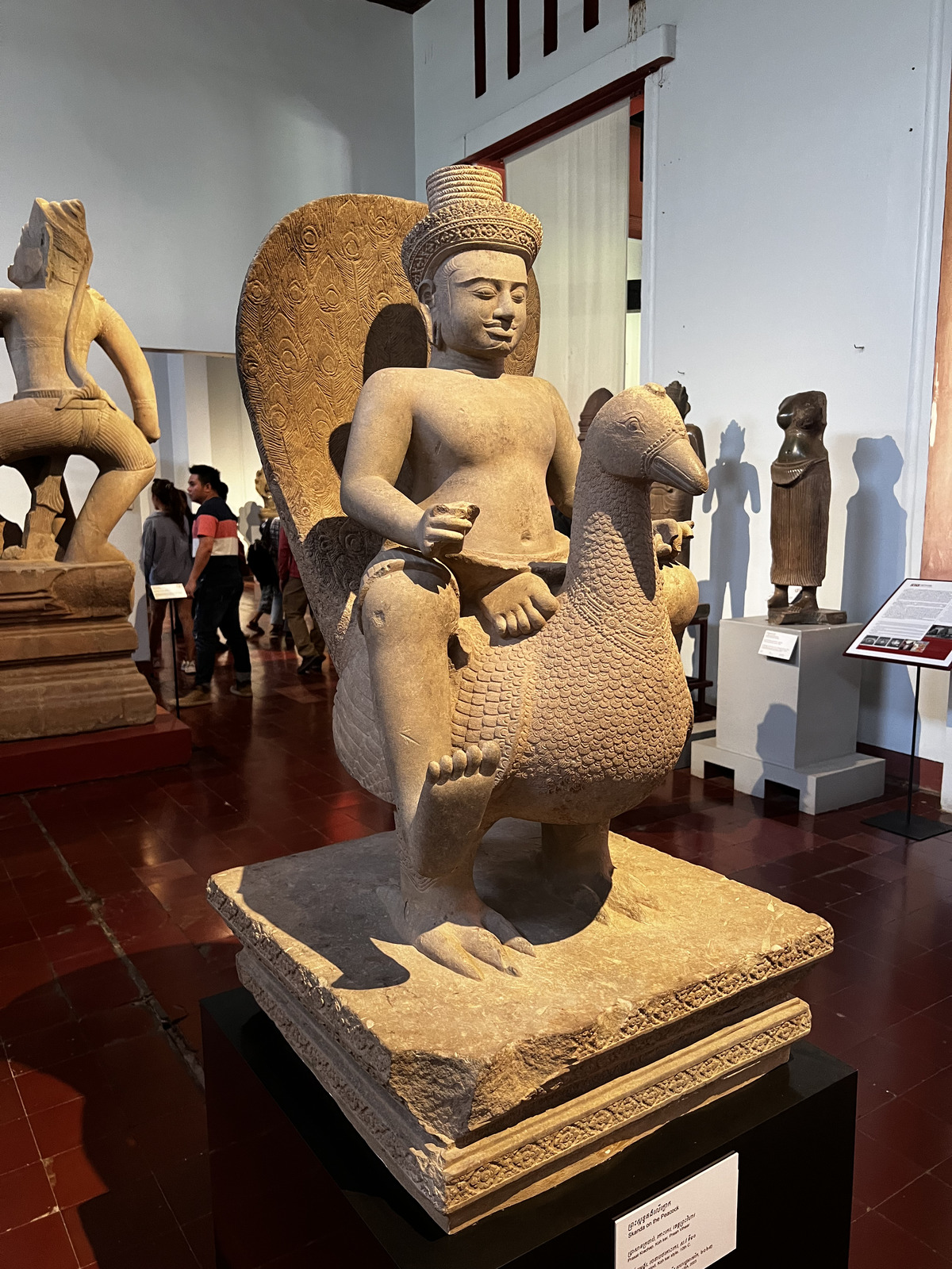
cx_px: 476
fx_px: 953
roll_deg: +0.2
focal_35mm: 26
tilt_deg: -9.3
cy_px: 634
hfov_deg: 53.1
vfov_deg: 67.3
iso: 250
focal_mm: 5.7
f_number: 1.5
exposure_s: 1/60
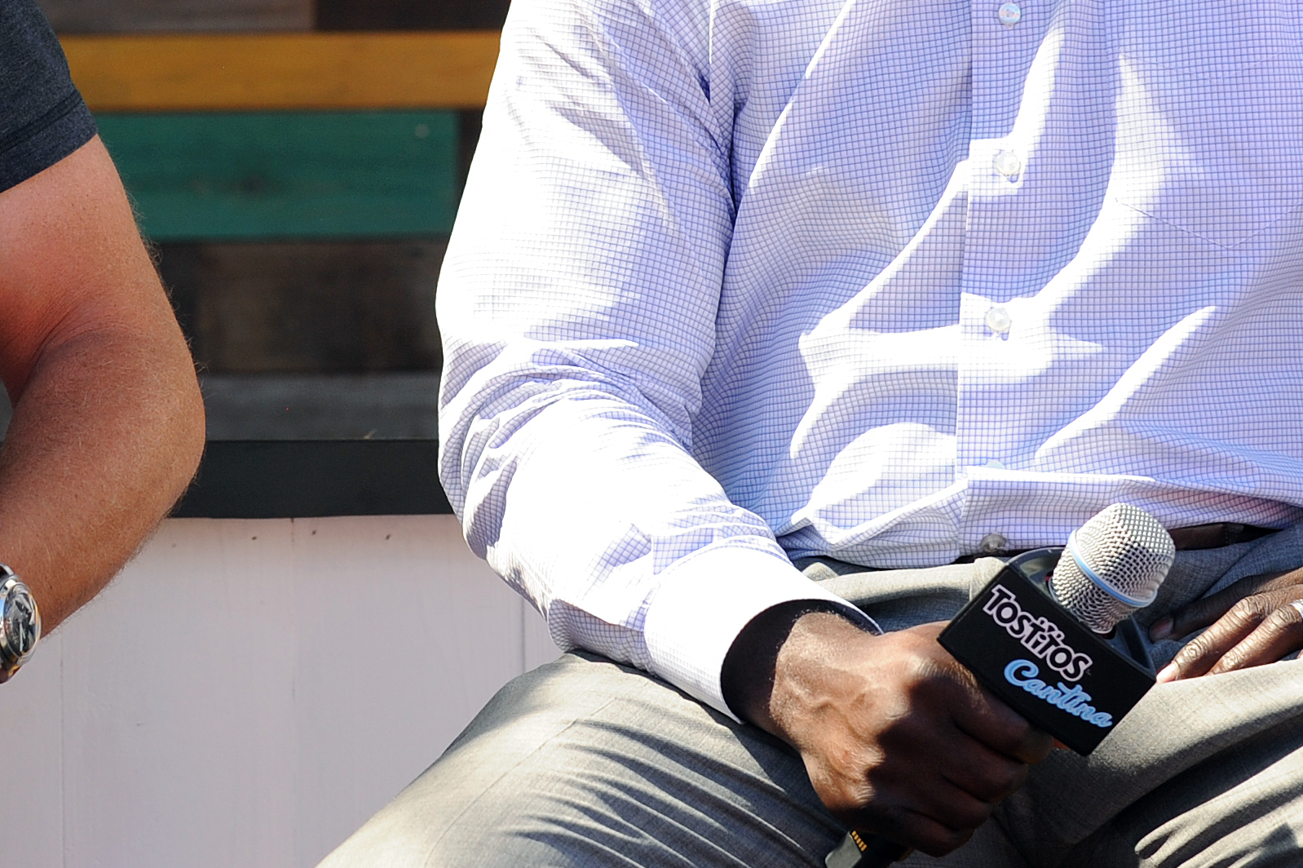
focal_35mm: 213
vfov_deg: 6.4
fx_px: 7706
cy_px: 24
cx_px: 298
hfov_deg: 9.6
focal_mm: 80
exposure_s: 1/500
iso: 400
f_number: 4.5
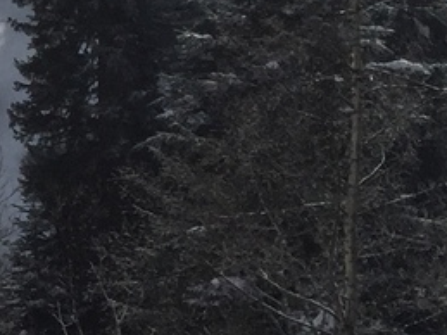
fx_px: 2310
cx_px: -694
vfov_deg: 8.3
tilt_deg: +2.0
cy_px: 275
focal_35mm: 179
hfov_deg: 9.6
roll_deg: +2.2
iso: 32
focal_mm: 4.15
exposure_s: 1/6623
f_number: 2.2
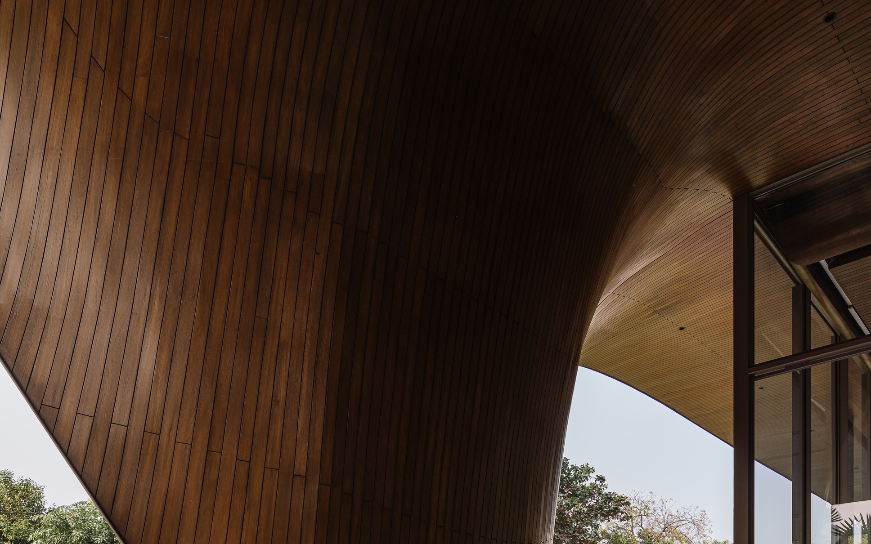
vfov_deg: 41.7
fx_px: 712
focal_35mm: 30
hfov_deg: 62.9
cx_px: 446
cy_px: 323
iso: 100
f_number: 10
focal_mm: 19
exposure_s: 1/40
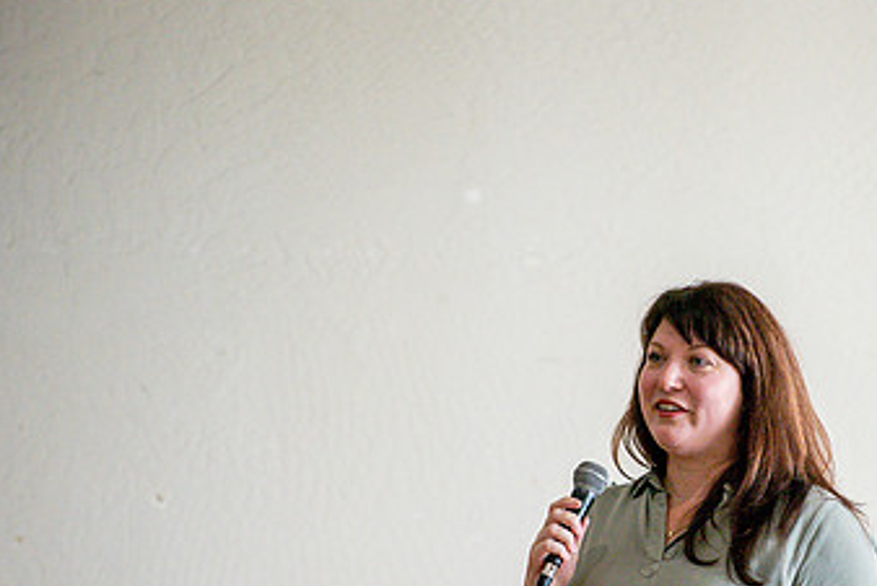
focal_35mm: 315
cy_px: 442
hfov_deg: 6.5
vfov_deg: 4.4
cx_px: 688
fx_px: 7680
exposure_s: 1/640
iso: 2000
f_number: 2.8
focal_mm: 175
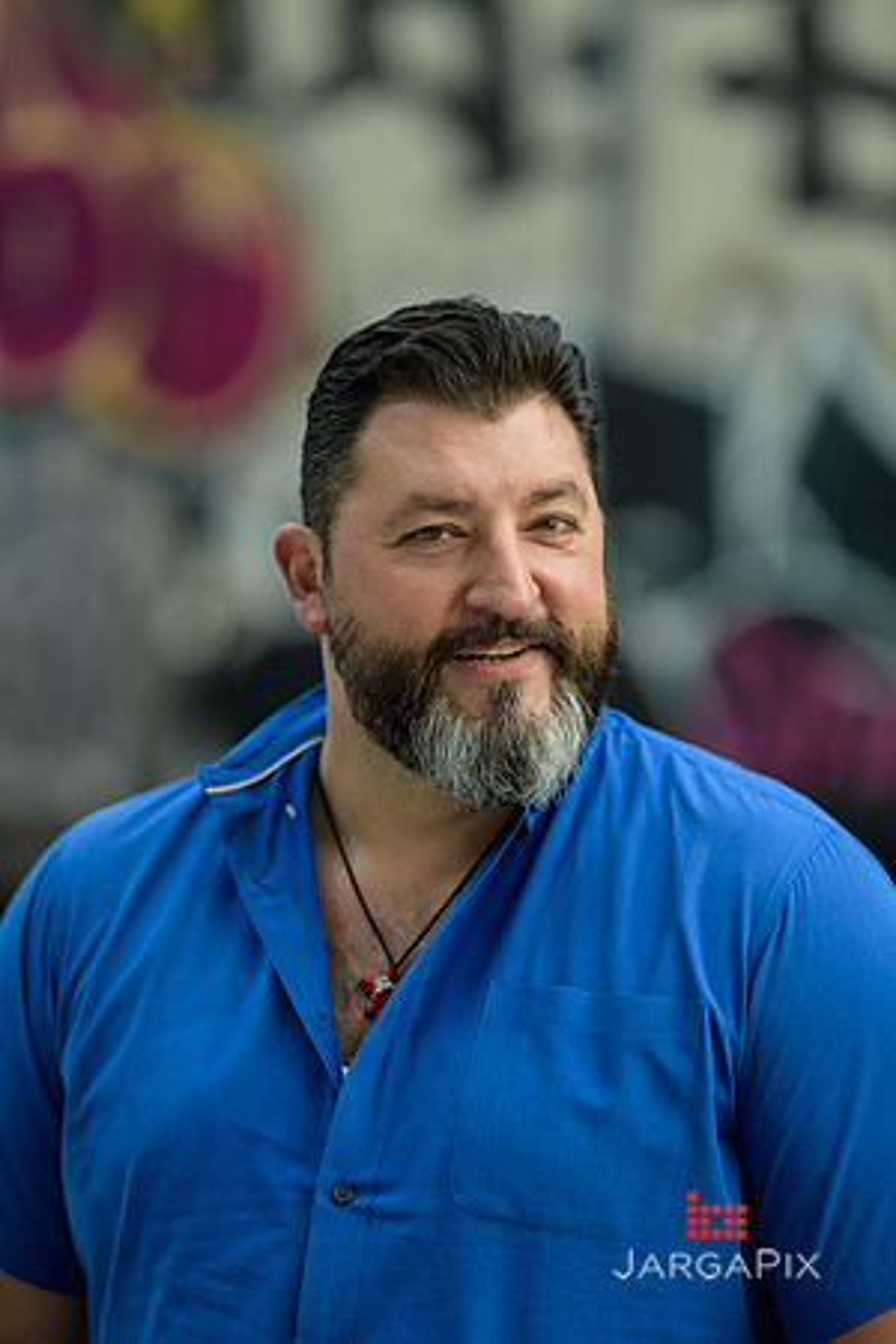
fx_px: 5040
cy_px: 672
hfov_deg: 10.2
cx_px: 448
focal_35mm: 135
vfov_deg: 15.2
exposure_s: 1/250
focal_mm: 135
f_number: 2
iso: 200
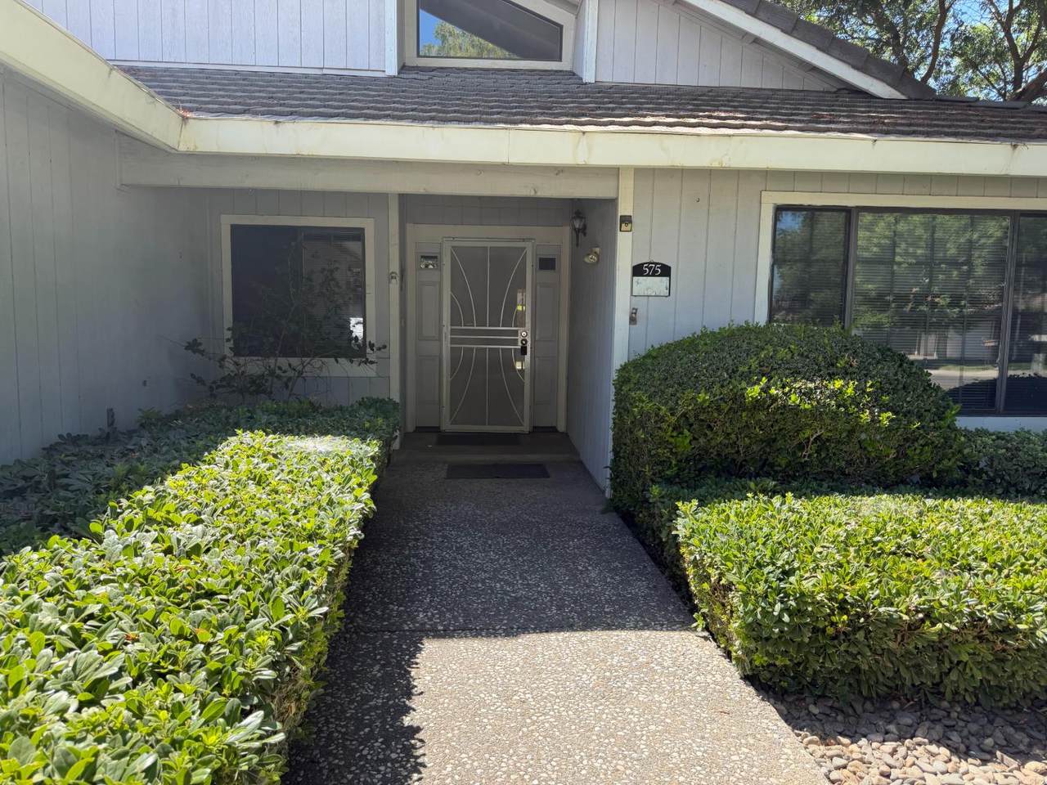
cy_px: 392
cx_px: 524
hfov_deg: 71.6
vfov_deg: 56.8
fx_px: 726
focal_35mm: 24
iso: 100
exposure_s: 1/1046
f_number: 1.78
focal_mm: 6.76
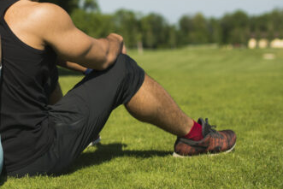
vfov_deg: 11.8
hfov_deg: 17.1
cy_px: 42
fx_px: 912
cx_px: -21
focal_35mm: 116
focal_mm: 50
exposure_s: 1/2000
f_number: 2.8
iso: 320
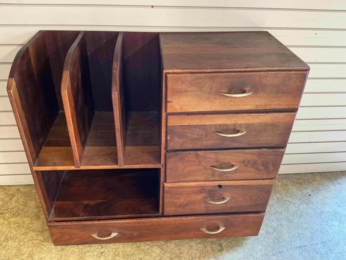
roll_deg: -2.6
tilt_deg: -33.0
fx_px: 290
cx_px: 173
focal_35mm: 29
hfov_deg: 61.7
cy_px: 130
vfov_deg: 48.2
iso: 200
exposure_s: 1/60
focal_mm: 3
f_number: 1.8
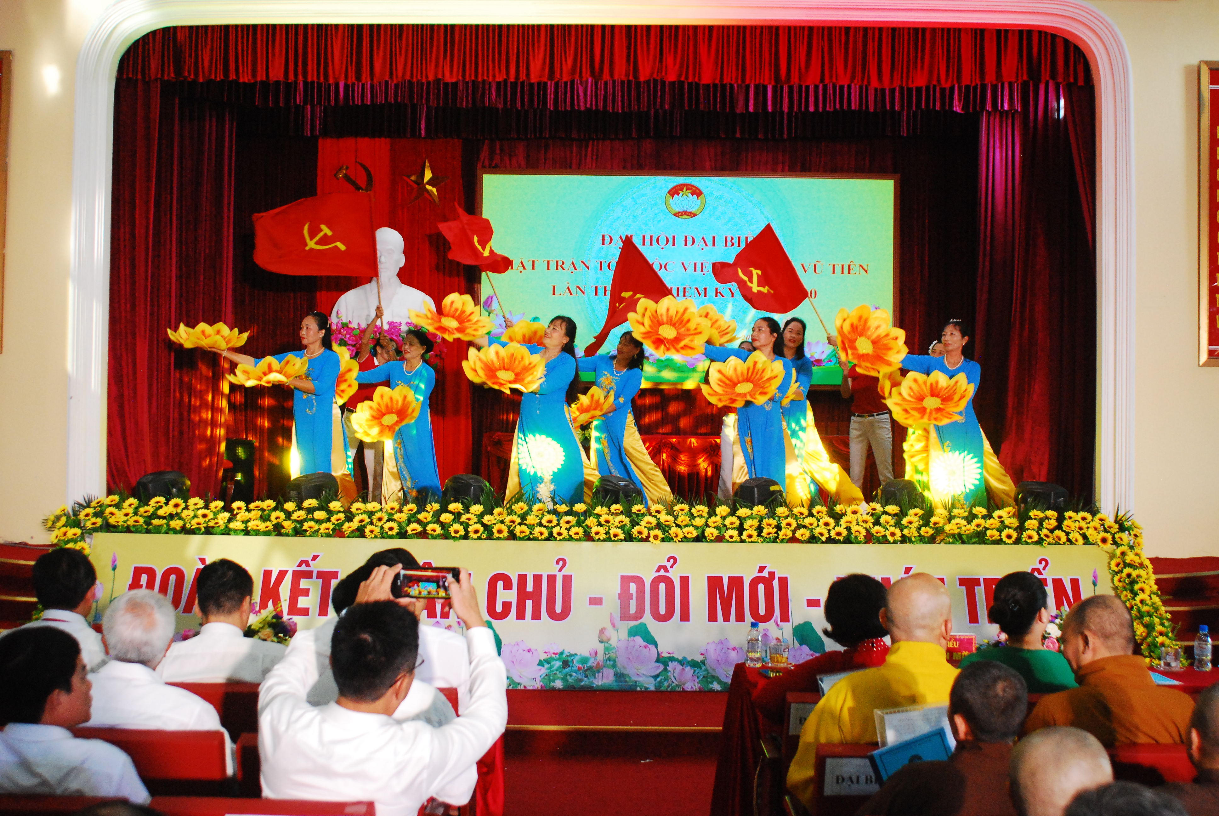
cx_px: 610
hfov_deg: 46.3
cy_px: 408
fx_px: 1424
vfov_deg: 32.0
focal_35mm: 42
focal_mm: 28
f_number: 5.6
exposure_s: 1/200
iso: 1250
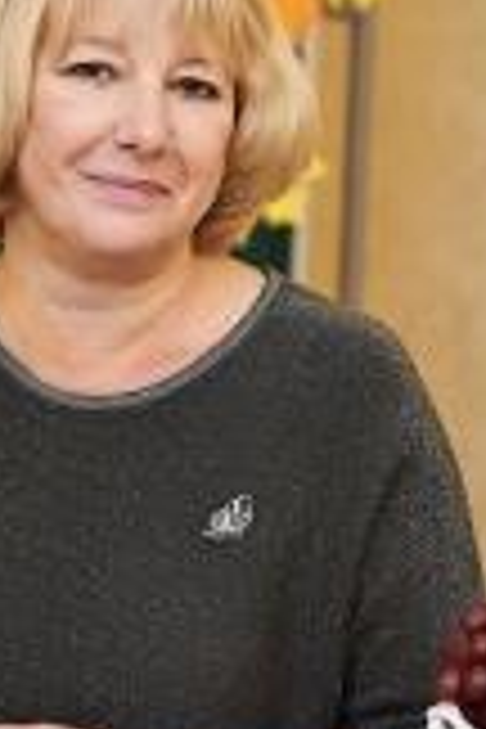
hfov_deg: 9.0
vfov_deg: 13.5
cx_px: 65
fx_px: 3078
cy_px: 274
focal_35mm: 152
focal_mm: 55
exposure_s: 1/200
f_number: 2.8
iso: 250
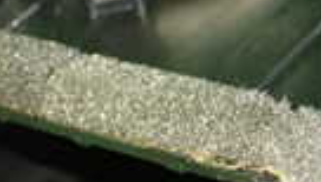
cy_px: 116
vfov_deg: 8.5
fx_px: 1228
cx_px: 264
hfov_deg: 14.8
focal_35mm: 144
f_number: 2.3
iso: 800
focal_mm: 5.4
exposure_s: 1/40
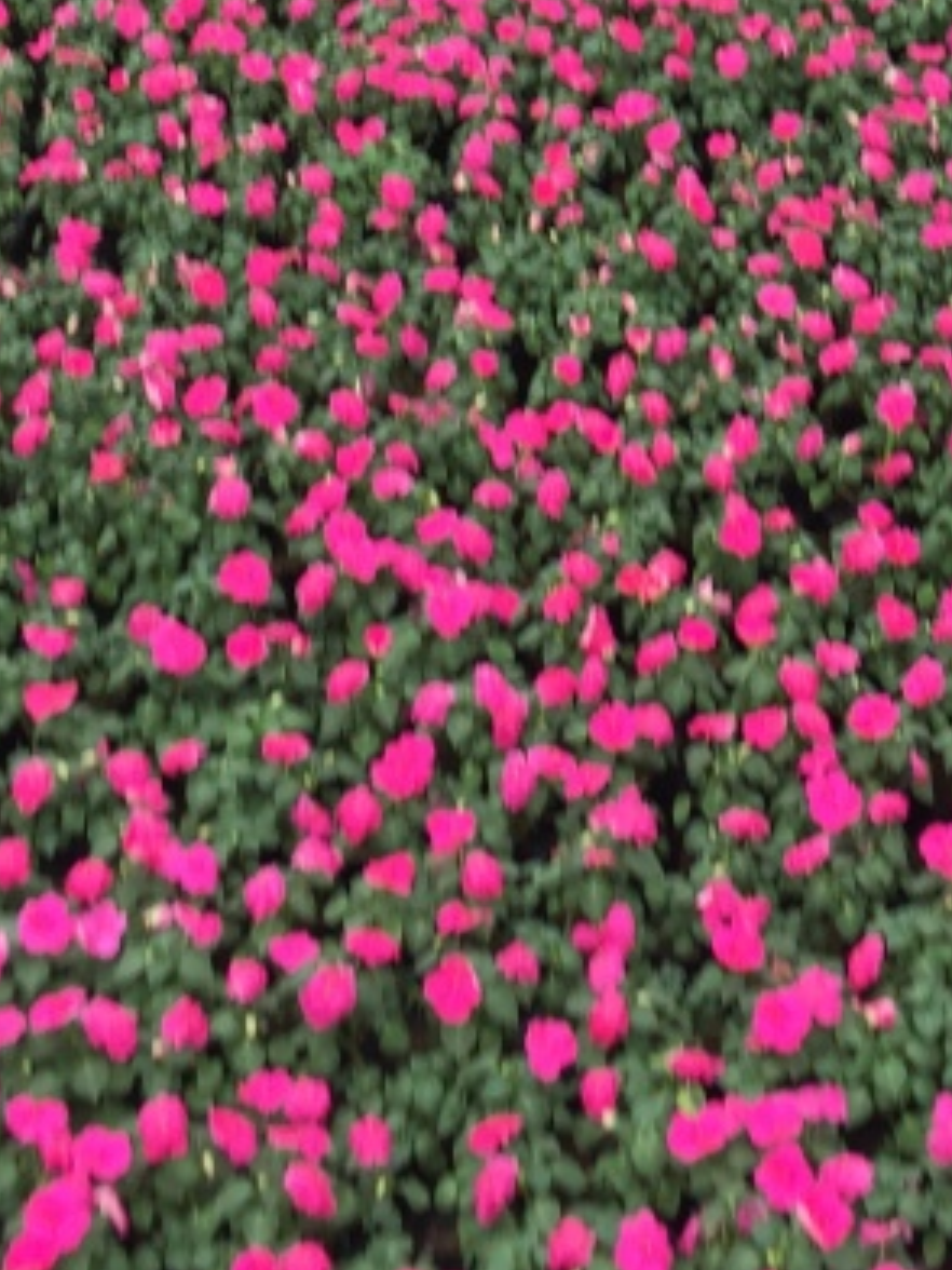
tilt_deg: -20.9
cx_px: 952
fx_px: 2897
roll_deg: +0.2
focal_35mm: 79
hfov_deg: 18.2
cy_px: -164
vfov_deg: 23.1
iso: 32
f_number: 2.2
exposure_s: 1/132
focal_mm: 4.15
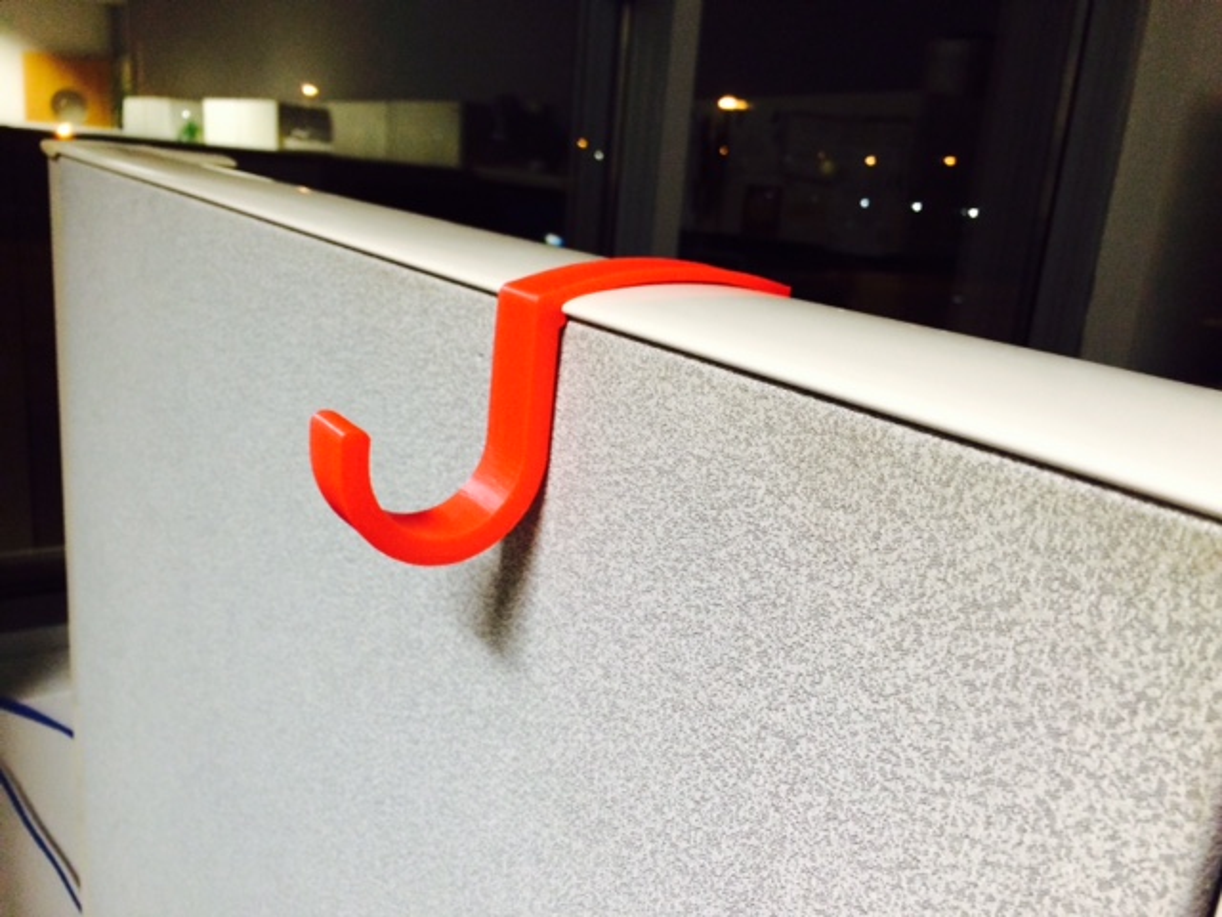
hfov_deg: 61.7
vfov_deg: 48.2
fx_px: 1024
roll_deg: -4.8
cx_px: 611
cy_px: 458
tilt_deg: -16.2
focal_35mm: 29
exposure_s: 1/30
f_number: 2.2
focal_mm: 4.15
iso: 250
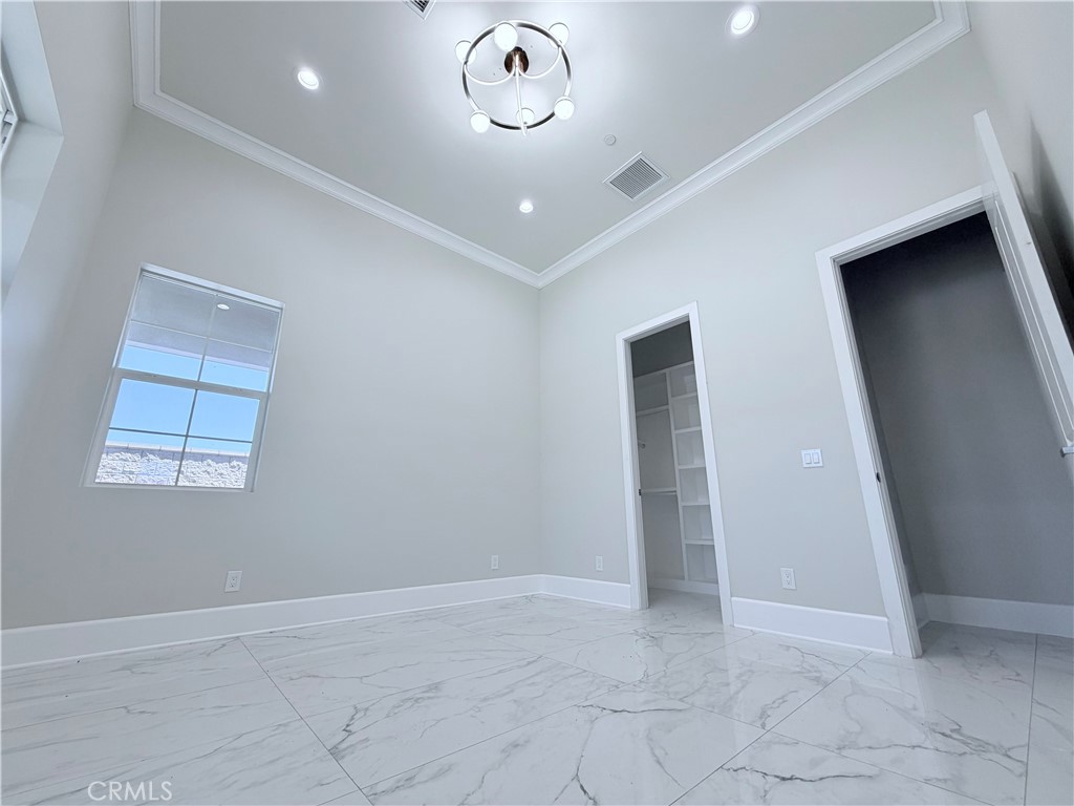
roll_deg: +1.3
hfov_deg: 102.1
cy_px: 403
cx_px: 537
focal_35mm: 14
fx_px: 434
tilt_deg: +15.7
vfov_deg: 85.7
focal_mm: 2.22
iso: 50
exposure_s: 1/120
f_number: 2.2
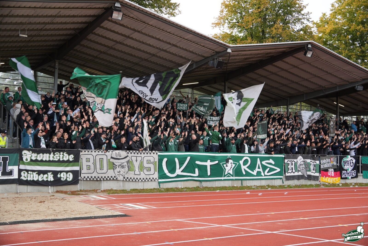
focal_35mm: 45
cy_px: 123
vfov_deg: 29.9
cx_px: 184
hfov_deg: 43.6
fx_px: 460
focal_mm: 30
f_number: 4.5
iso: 100
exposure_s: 1/80
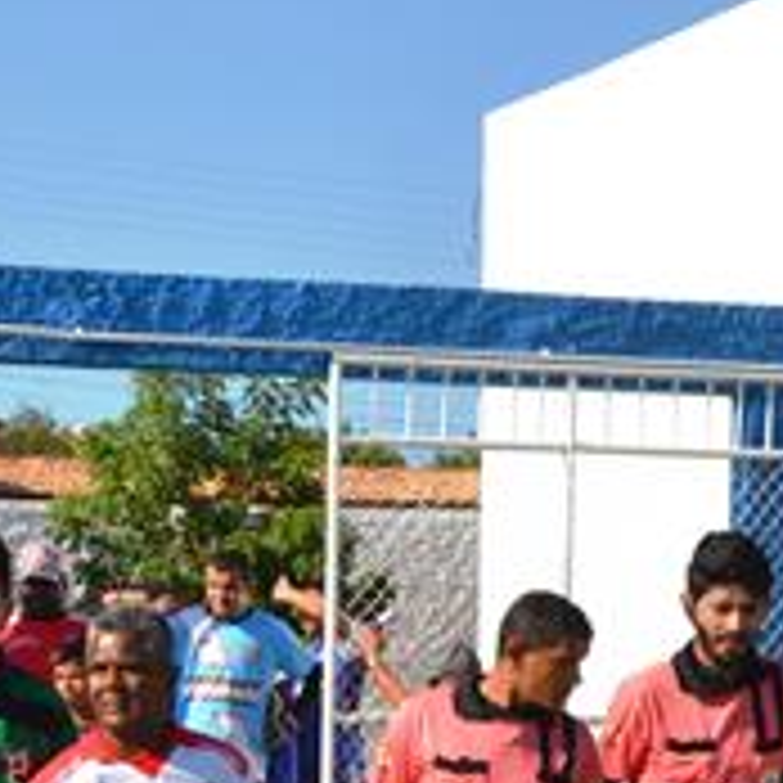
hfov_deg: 14.6
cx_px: -27
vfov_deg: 14.6
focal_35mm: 118
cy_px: 799
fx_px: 3009
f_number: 9
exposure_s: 1/200
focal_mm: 25
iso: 100
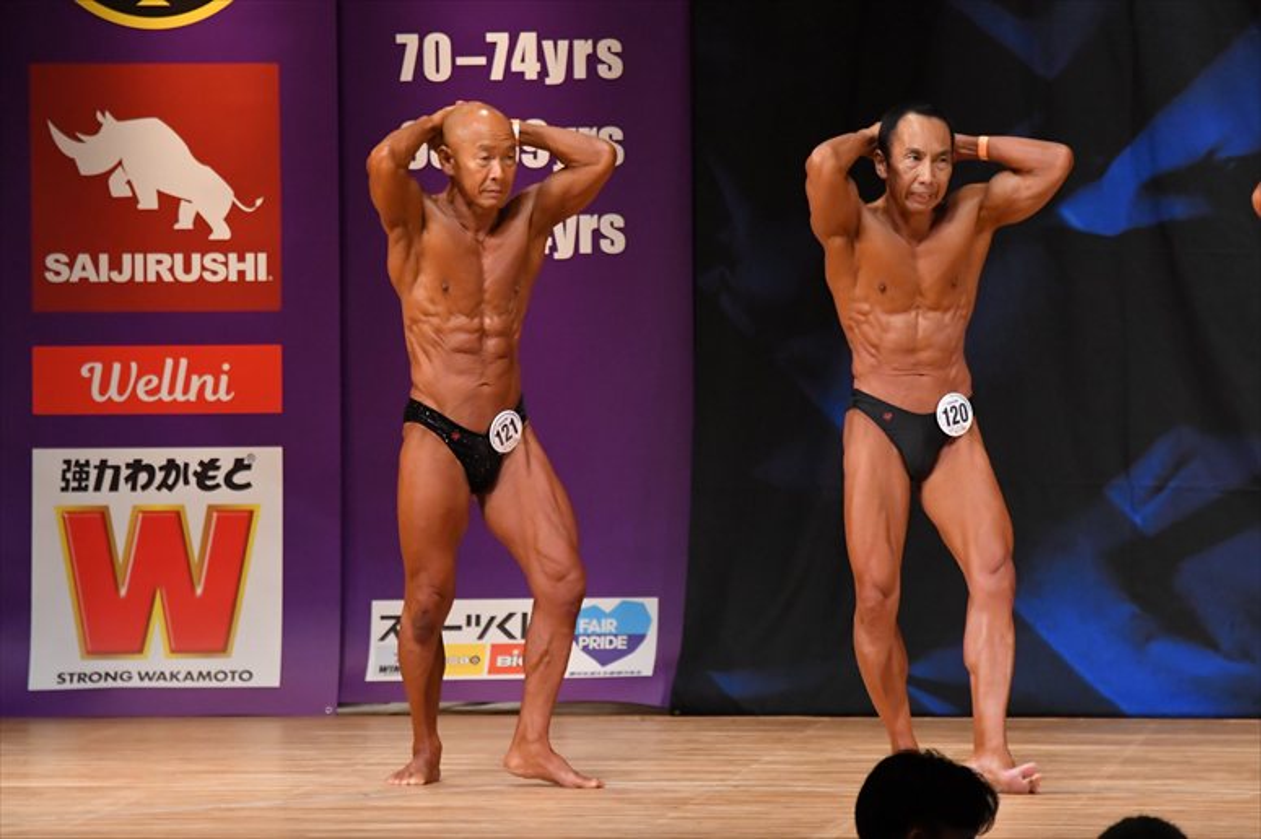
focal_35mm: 285
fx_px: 9978
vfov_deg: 4.8
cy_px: 420
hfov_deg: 7.2
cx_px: 630
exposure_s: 1/400
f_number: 5.6
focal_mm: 190
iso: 4500
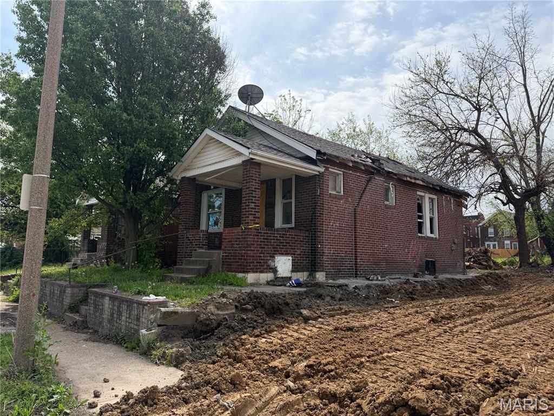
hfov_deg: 71.6
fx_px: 384
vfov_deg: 56.8
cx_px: 277
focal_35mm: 24
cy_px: 208
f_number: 1.78
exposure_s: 1/5714
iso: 80
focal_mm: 6.76
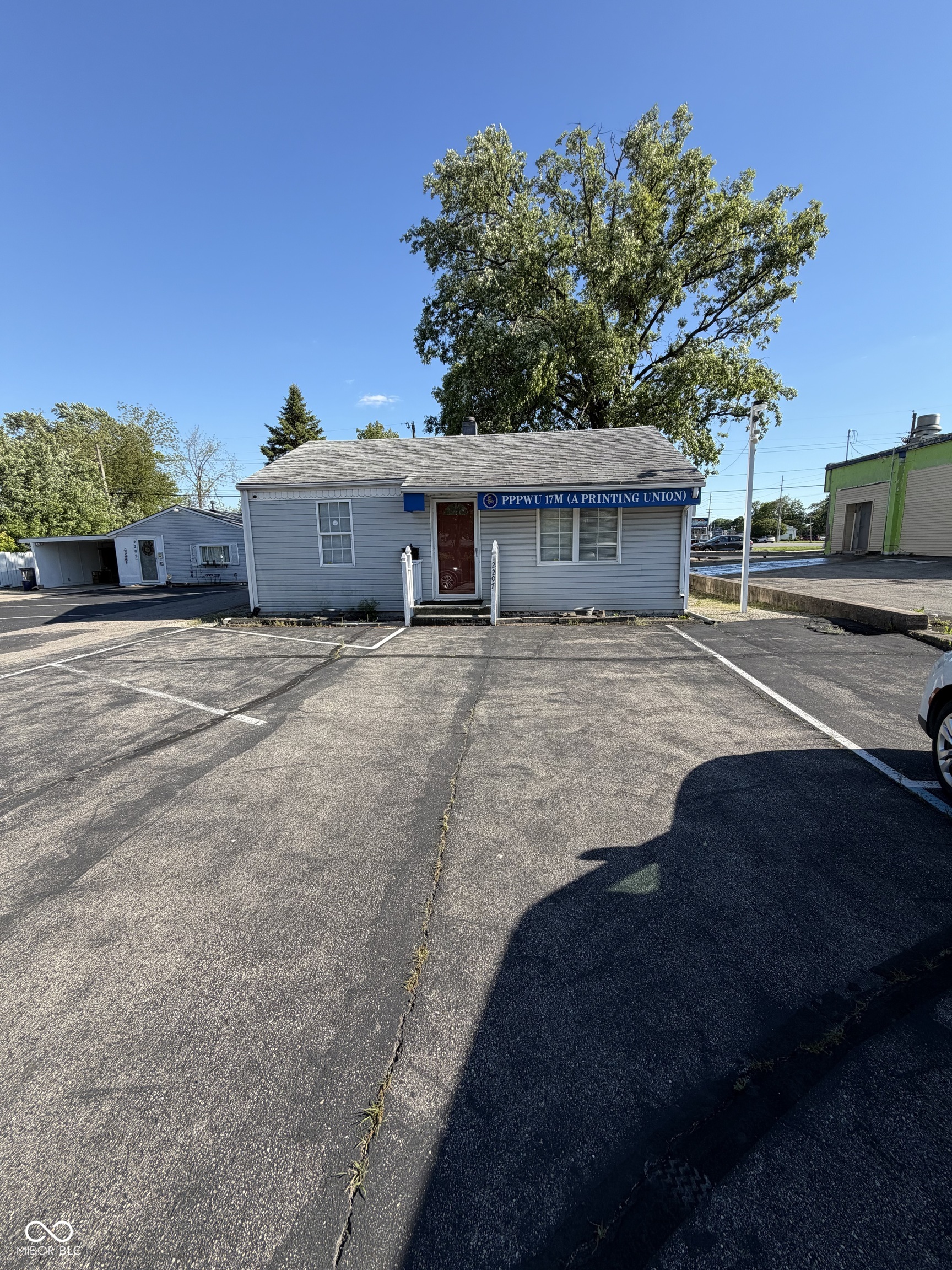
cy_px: 635
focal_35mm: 14
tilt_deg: -9.3
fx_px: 513
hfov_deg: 85.7
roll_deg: +0.4
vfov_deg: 102.1
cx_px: 476
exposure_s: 1/770
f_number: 2.2
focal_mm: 2.22
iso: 40
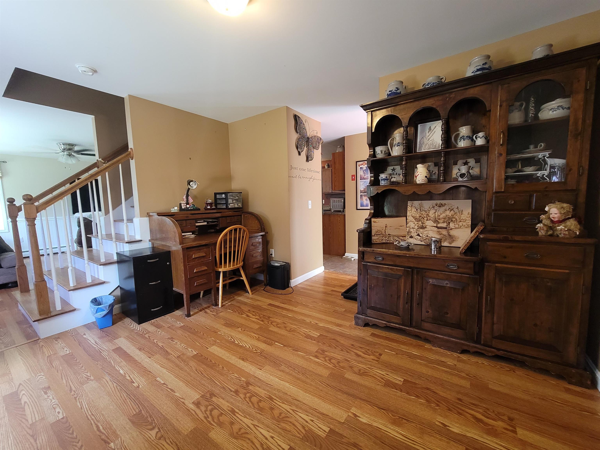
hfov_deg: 106.2
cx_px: 300
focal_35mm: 13
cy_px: 225
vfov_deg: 89.9
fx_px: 225
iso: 320
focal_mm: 2.2
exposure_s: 1/40
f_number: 2.2
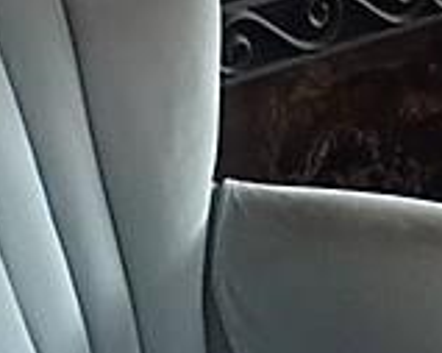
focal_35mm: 114
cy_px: -270
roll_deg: -1.2
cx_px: 381
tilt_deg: -7.7
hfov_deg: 16.7
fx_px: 1490
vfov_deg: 12.4
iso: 250
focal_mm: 4.15
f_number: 2.2
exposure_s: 1/30
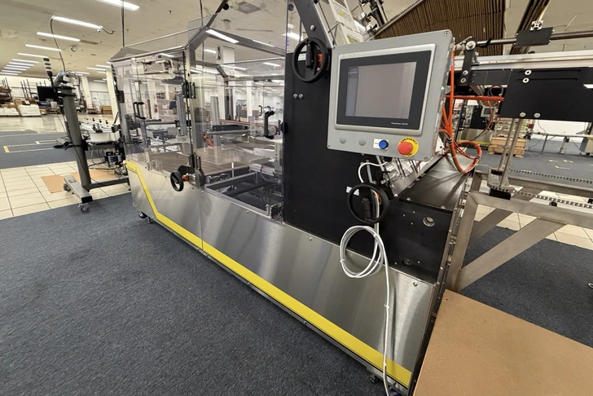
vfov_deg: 77.1
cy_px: 176
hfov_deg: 100.4
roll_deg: -1.3
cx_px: 303
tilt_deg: -15.7
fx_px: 247
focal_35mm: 15
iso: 400
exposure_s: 1/60
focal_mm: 2.22
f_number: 2.2
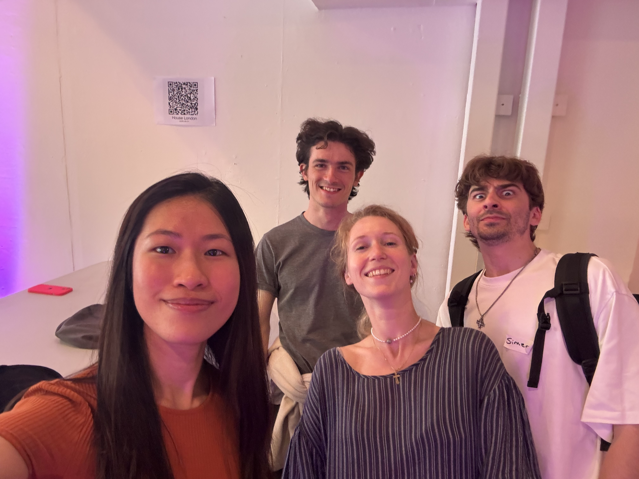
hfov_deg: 73.9
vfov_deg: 58.9
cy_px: 240
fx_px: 425
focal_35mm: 23
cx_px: 320
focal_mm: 2.69
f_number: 1.9
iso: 320
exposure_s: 1/25
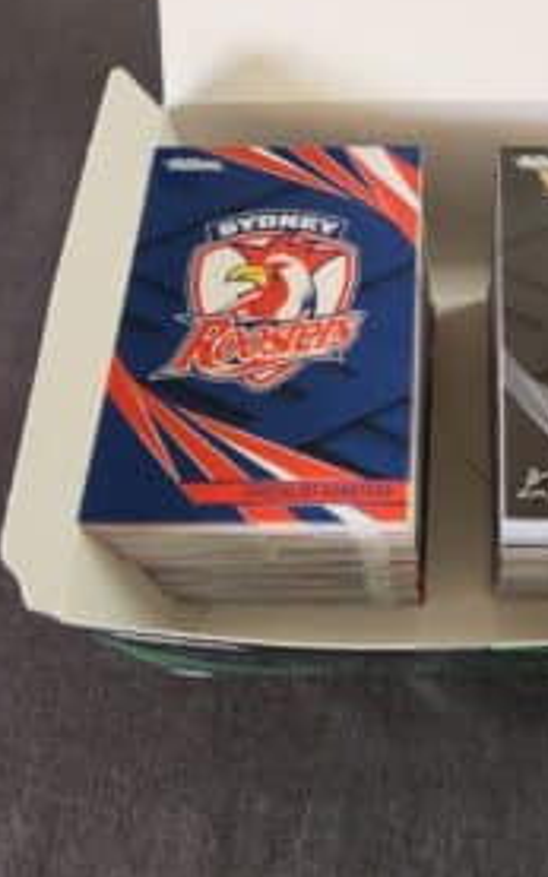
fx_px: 909
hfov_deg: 32.2
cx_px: 472
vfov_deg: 50.5
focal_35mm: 38
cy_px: 282
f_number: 1.8
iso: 160
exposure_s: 1/100
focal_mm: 5.4
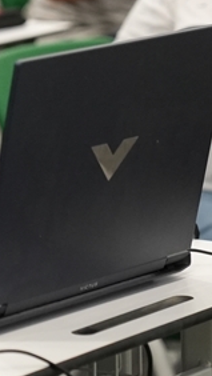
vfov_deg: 8.1
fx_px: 2654
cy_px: 76
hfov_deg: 4.5
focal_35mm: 266
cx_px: -244
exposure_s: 1/125
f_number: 2.8
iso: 5000
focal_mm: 70
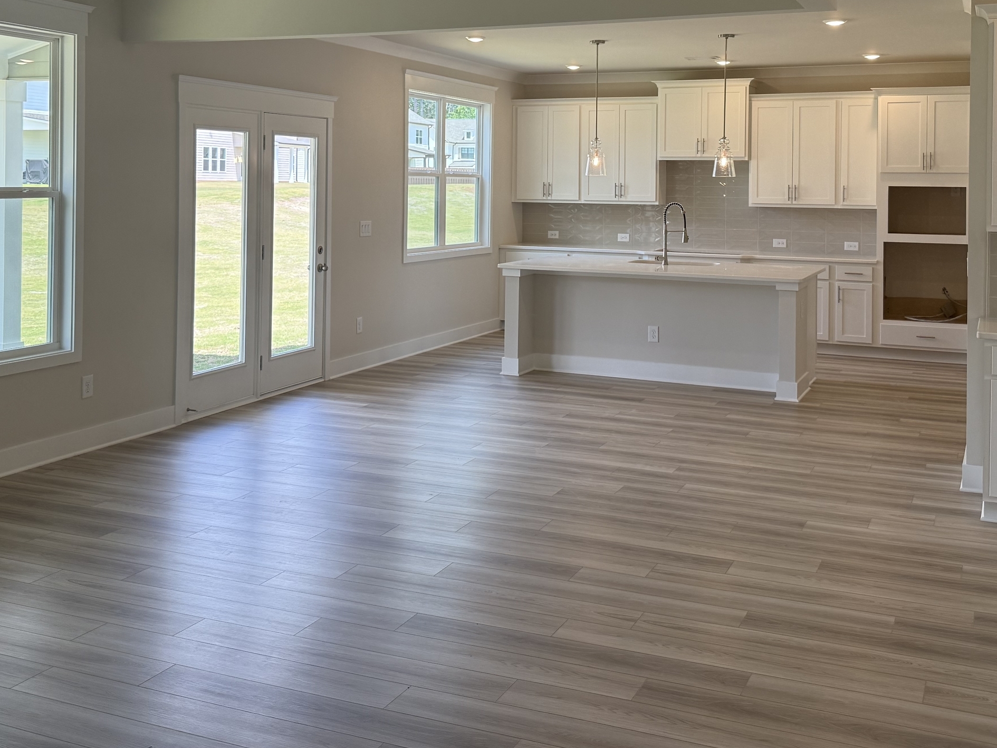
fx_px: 1123
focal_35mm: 39
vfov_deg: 35.9
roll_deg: -0.6
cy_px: 182
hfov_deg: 47.9
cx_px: 501
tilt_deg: +0.4
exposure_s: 1/327
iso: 100
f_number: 1.78
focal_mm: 6.76
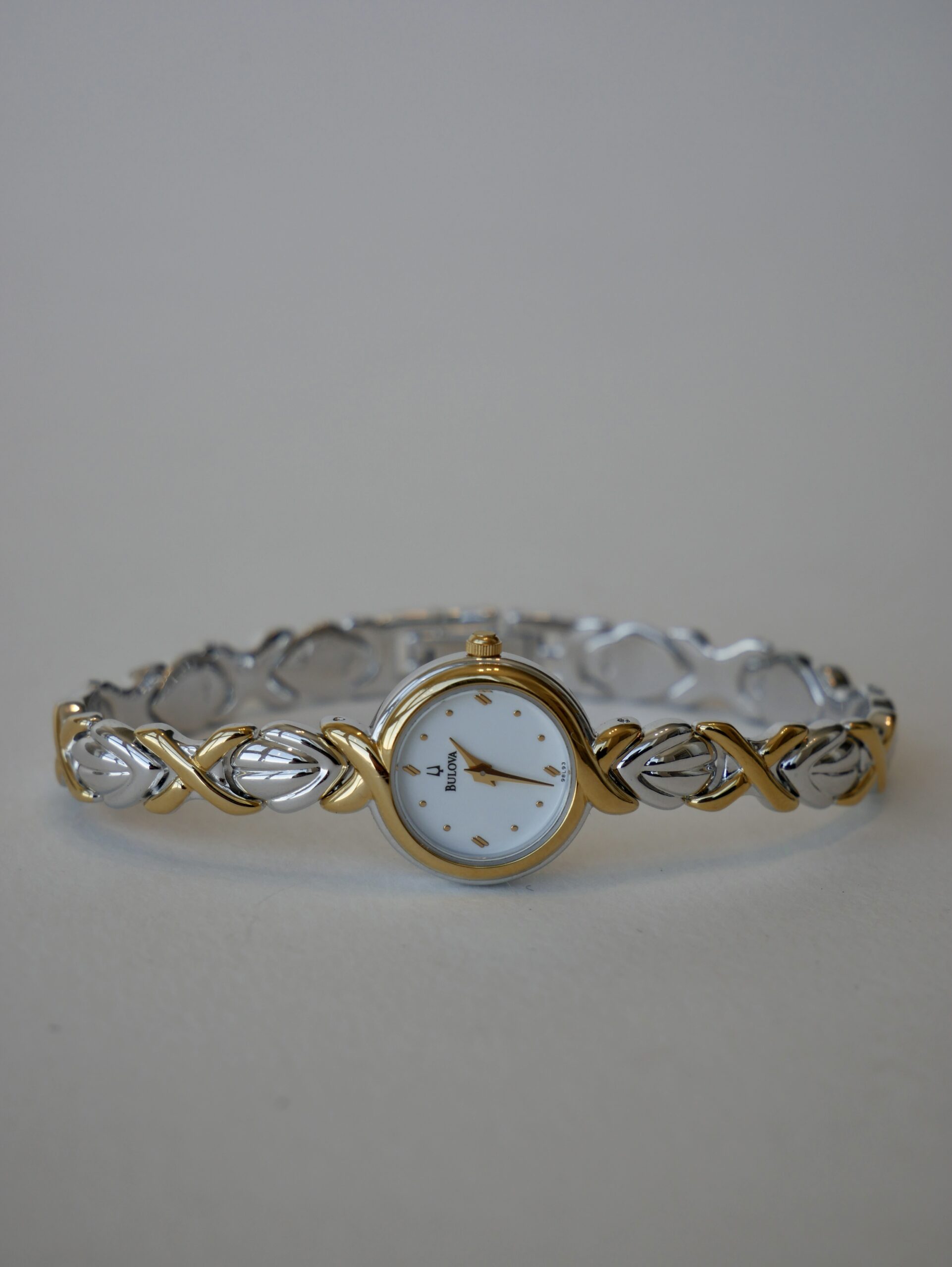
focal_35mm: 94
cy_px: 634
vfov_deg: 20.9
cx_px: 476
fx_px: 3445
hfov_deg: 15.7
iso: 200
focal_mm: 47
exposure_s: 1/160
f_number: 5.6
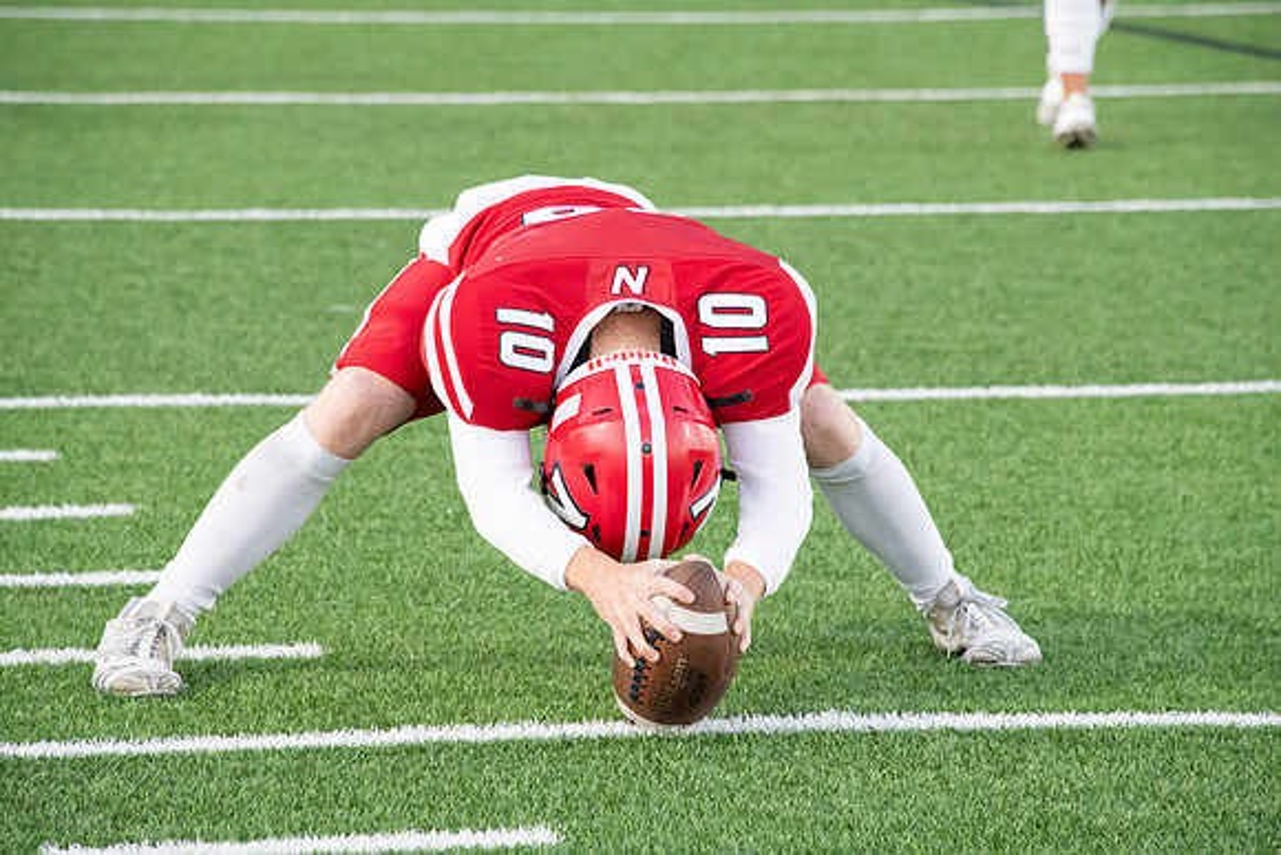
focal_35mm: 300
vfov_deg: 4.6
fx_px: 10677
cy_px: 428
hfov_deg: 6.9
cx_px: 640
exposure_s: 1/500
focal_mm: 300
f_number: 9
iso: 8000
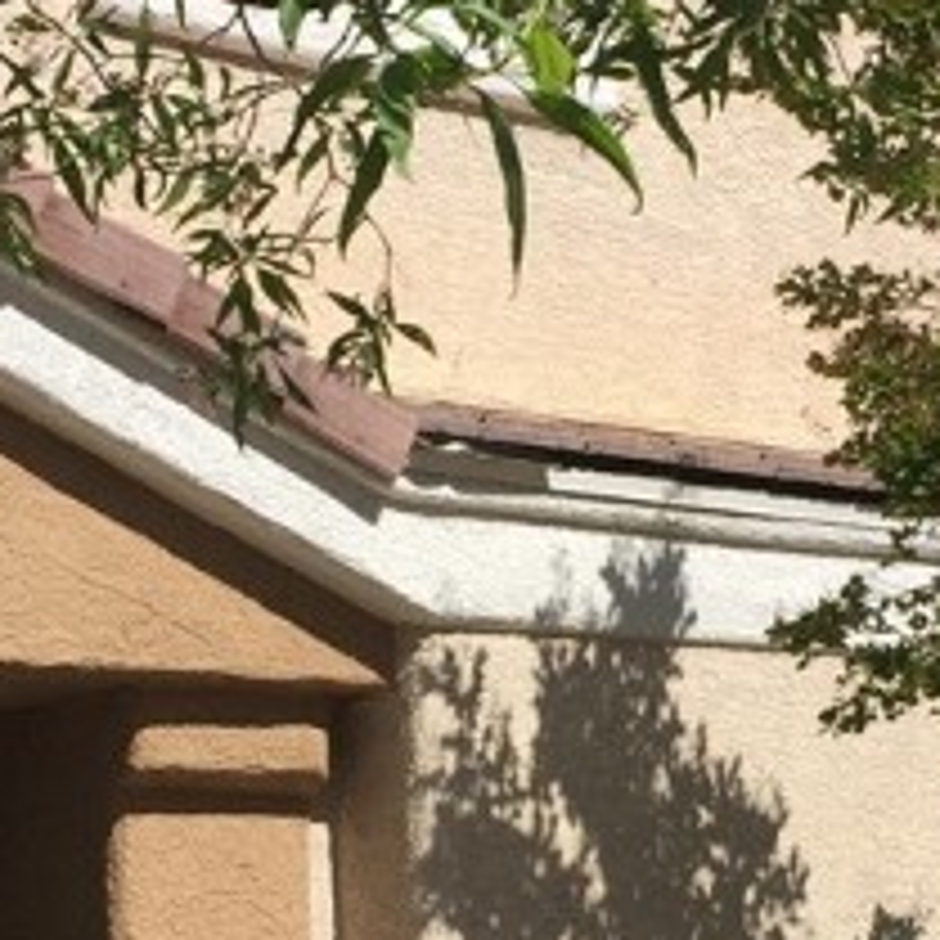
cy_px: 756
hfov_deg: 18.5
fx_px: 2888
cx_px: 576
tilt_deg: +6.9
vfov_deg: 18.3
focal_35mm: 94
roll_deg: +0.5
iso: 32
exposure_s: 1/3300
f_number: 2.2
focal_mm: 4.15
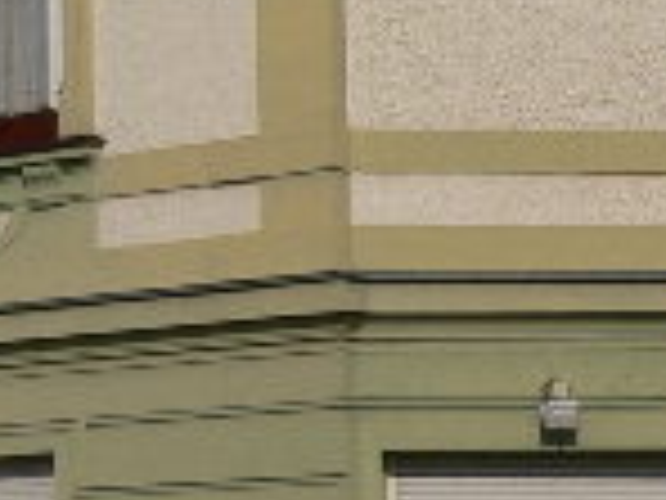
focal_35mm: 187
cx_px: -130
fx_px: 3598
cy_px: 153
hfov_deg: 10.4
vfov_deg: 7.9
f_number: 5.6
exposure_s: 1/1000
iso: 80
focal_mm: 6
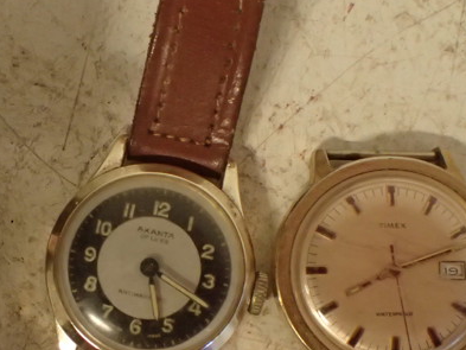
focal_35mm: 61
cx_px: 90
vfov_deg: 23.8
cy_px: 254
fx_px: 821
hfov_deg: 30.8
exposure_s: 1/50
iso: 800
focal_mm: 5.5
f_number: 2.3
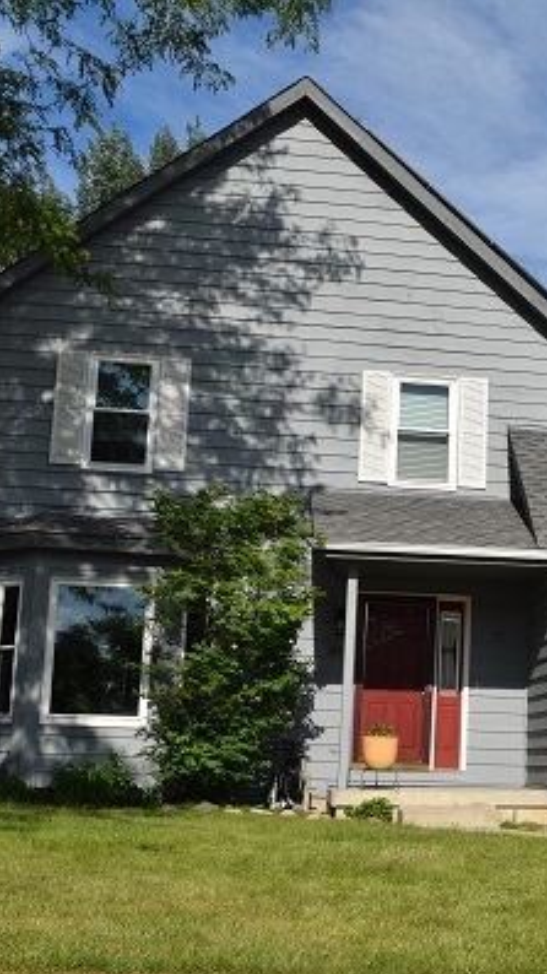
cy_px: 488
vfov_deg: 36.6
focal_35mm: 57
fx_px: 1471
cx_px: 515
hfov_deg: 20.5
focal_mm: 24
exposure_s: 1/200
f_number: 14
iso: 100
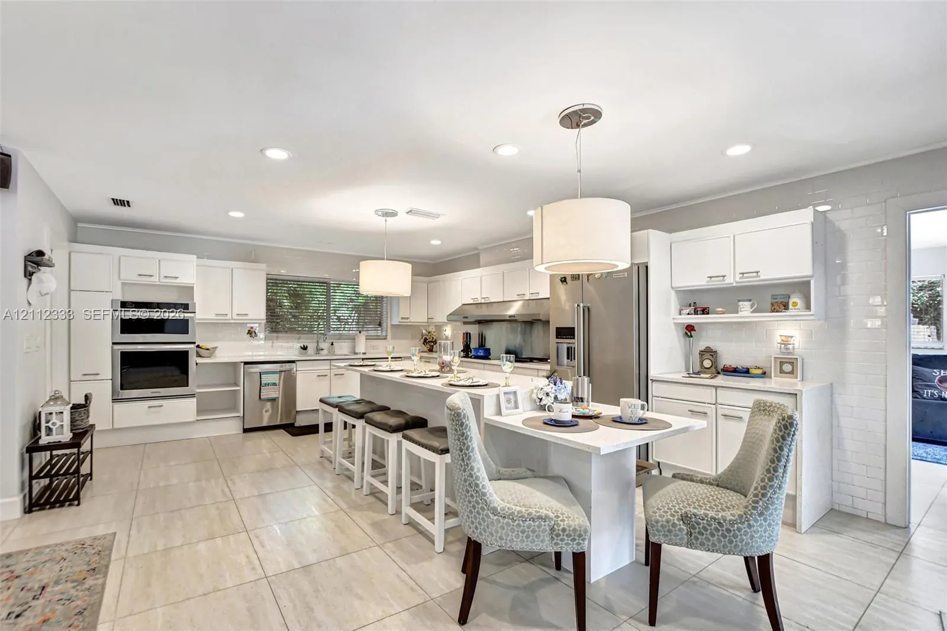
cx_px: 474
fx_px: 394
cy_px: 316
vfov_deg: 77.3
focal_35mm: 15
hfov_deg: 100.4
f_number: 8
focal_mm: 10
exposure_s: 1/6
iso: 1000
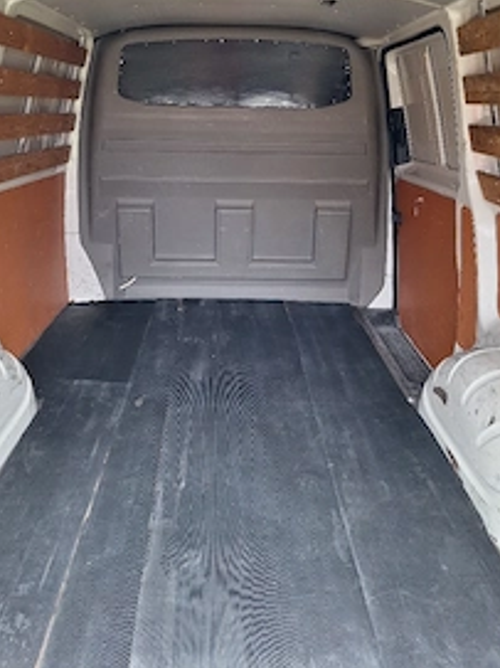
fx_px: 655
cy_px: 200
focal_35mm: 34
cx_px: 246
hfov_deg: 41.8
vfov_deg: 52.5
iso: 64
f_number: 1.8
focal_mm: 5.54
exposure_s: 1/100
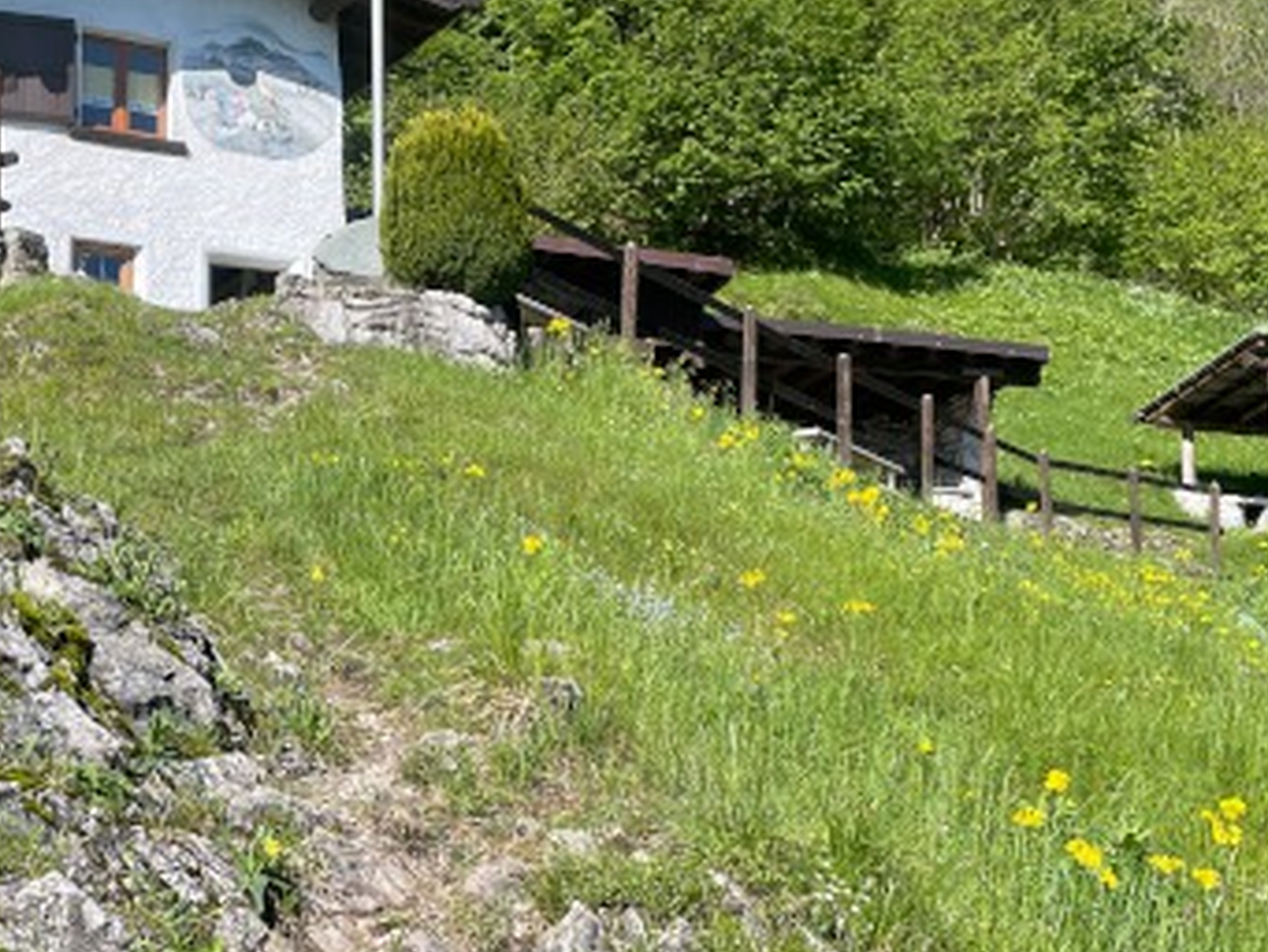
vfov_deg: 24.0
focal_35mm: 61
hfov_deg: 31.0
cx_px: 283
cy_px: 431
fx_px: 2235
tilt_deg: +12.9
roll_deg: +0.6
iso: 32
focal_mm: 4.2
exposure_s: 1/1825
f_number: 1.6
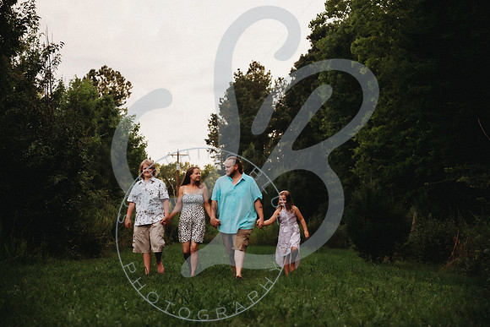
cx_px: 245
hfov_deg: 28.8
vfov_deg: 19.5
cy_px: 164
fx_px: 953
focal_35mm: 70
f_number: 2.8
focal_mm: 70
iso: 160
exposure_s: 1/640
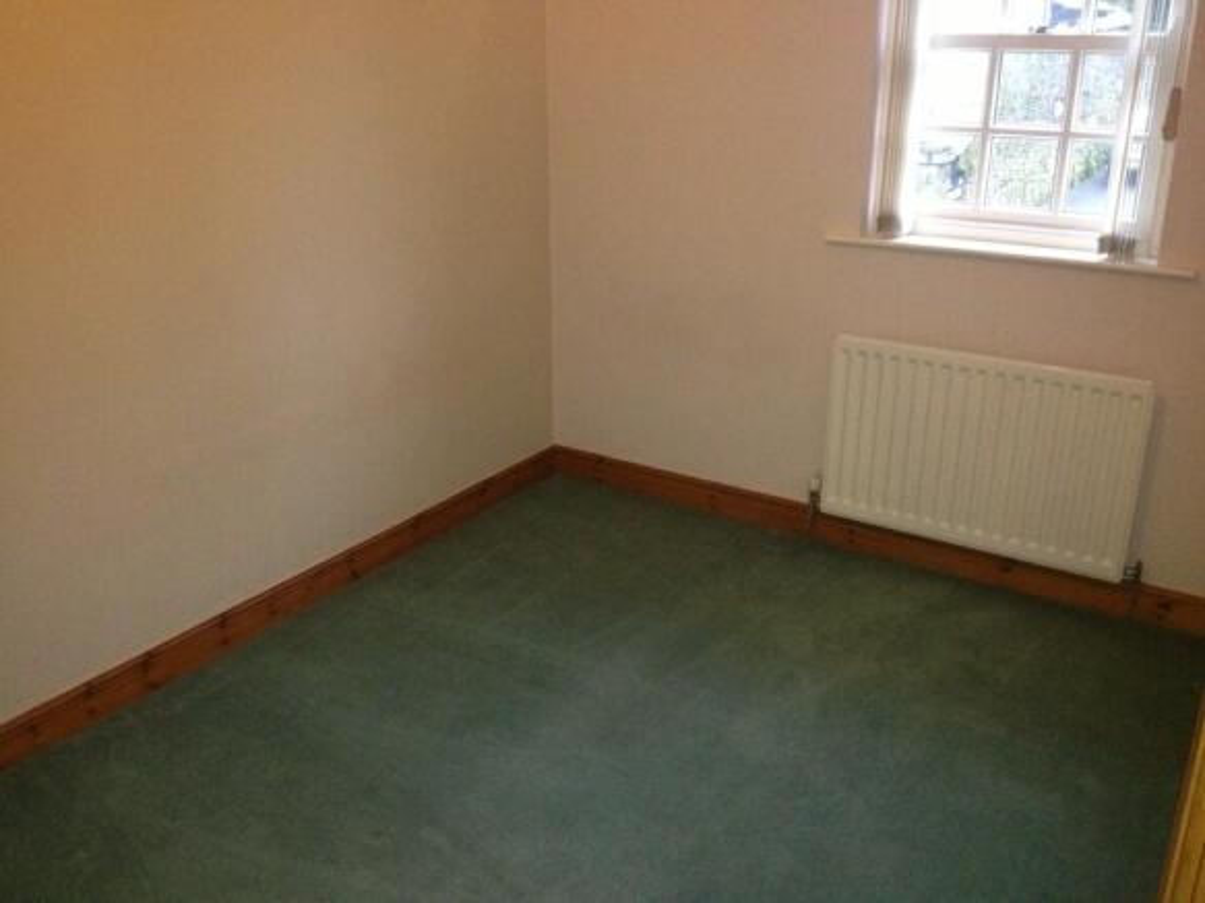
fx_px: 1218
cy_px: 452
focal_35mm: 35
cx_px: 602
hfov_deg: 52.6
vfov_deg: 40.7
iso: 500
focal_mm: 4.28
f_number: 2.4
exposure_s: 1/17
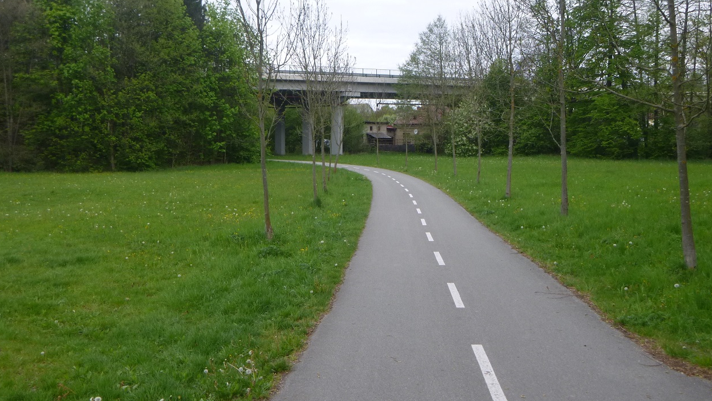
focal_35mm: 35
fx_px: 661
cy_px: 172
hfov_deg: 56.6
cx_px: 378
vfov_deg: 33.7
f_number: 3.9
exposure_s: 1/80
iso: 100
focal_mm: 4.5
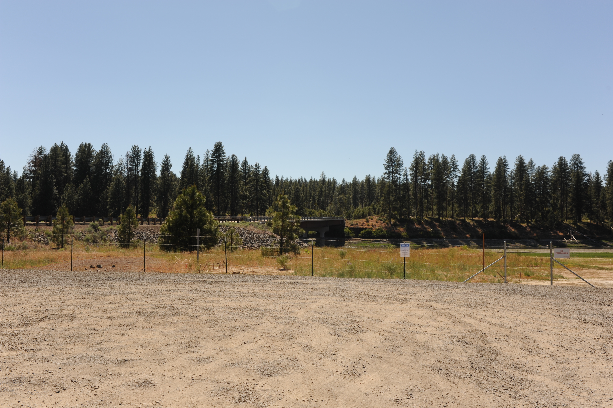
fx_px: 596
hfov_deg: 54.5
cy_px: 204
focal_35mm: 35
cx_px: 306
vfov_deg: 37.8
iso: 200
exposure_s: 1/400
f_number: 10
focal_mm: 35
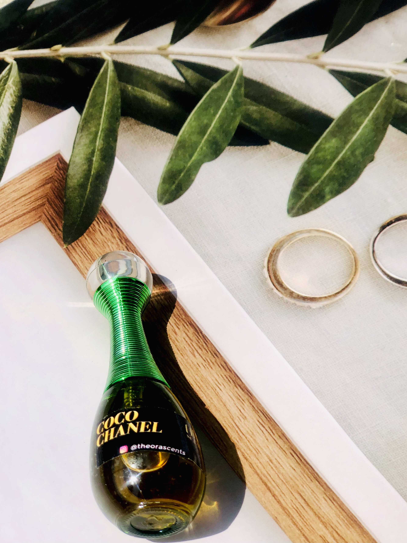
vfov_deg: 36.8
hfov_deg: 28.0
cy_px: 272
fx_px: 815
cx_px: 204
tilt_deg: -47.8
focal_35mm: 52
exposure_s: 1/1946
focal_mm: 6
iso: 16
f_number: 2.4
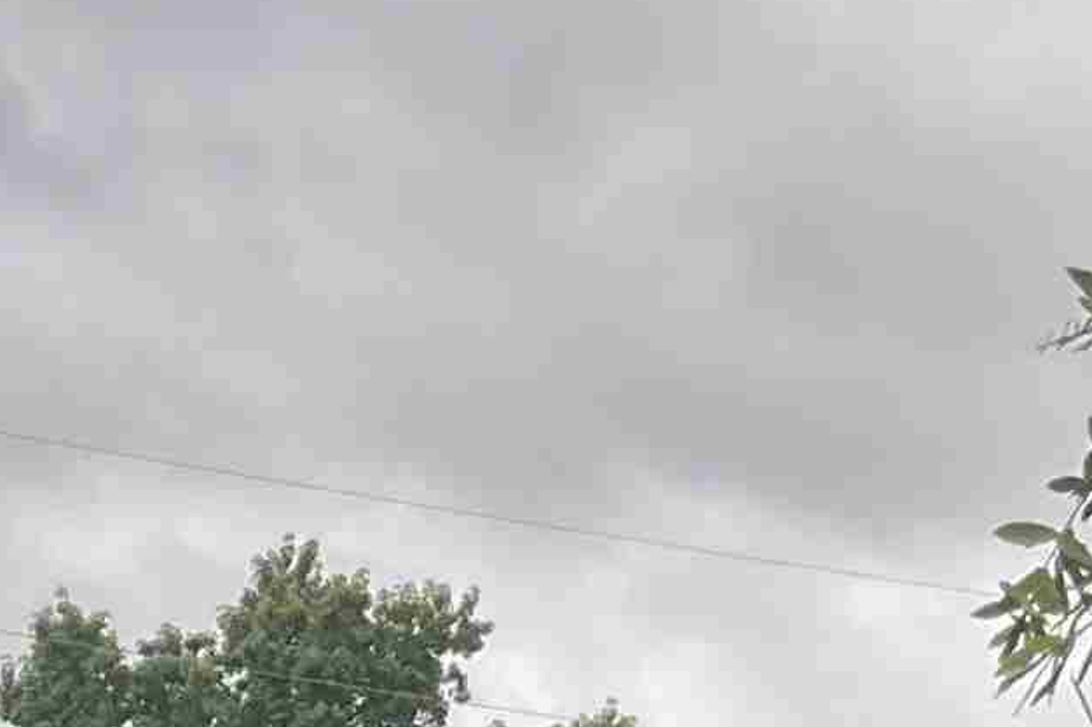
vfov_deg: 8.3
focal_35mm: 148
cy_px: 1940
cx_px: -63
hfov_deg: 13.6
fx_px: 4488
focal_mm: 3
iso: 20
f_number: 1.8
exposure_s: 1/167
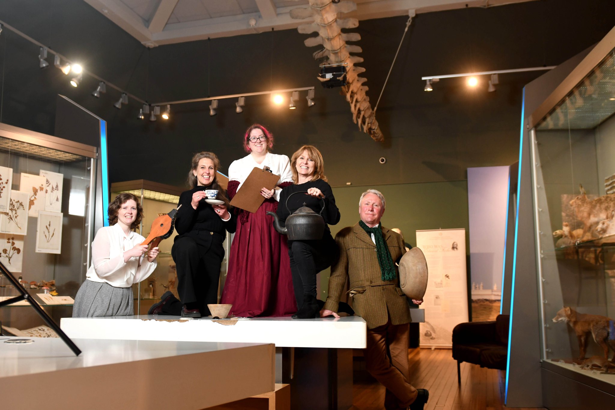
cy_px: 205
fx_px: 615
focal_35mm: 36
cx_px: 308
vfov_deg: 36.9
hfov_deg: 53.1
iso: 640
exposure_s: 1/50
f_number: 3.2
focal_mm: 24
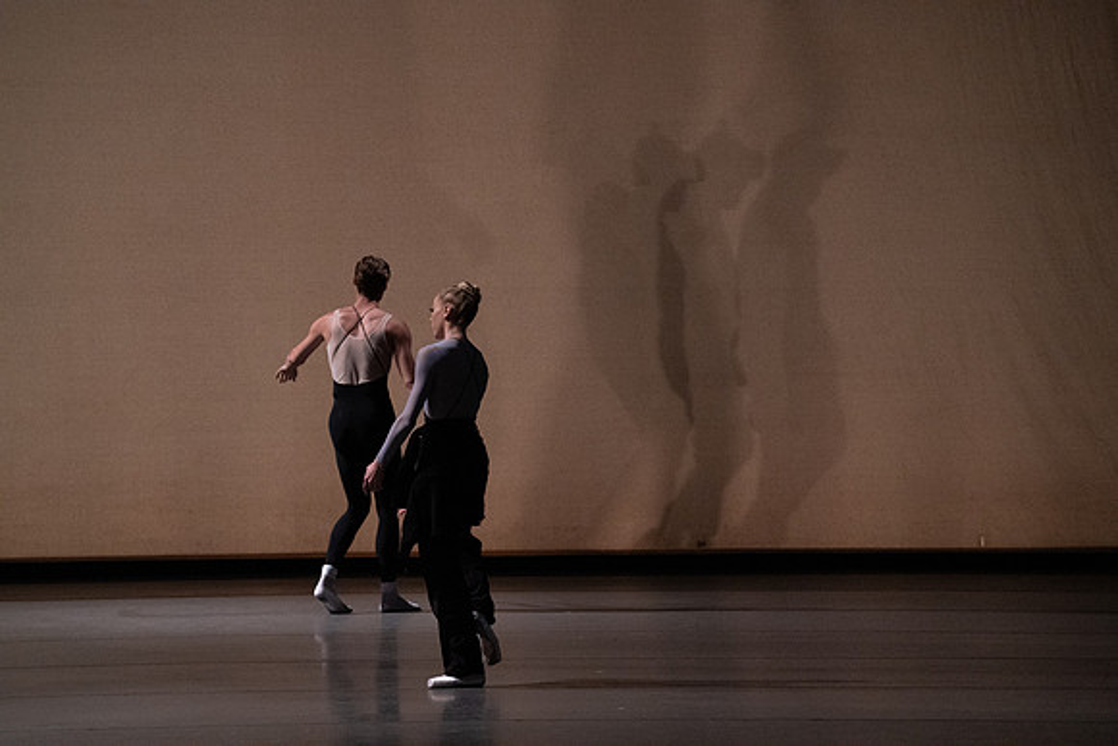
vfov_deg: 7.0
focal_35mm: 197
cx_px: 559
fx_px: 6119
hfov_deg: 10.4
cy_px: 373
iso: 12800
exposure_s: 1/500
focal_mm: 197
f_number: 6.3
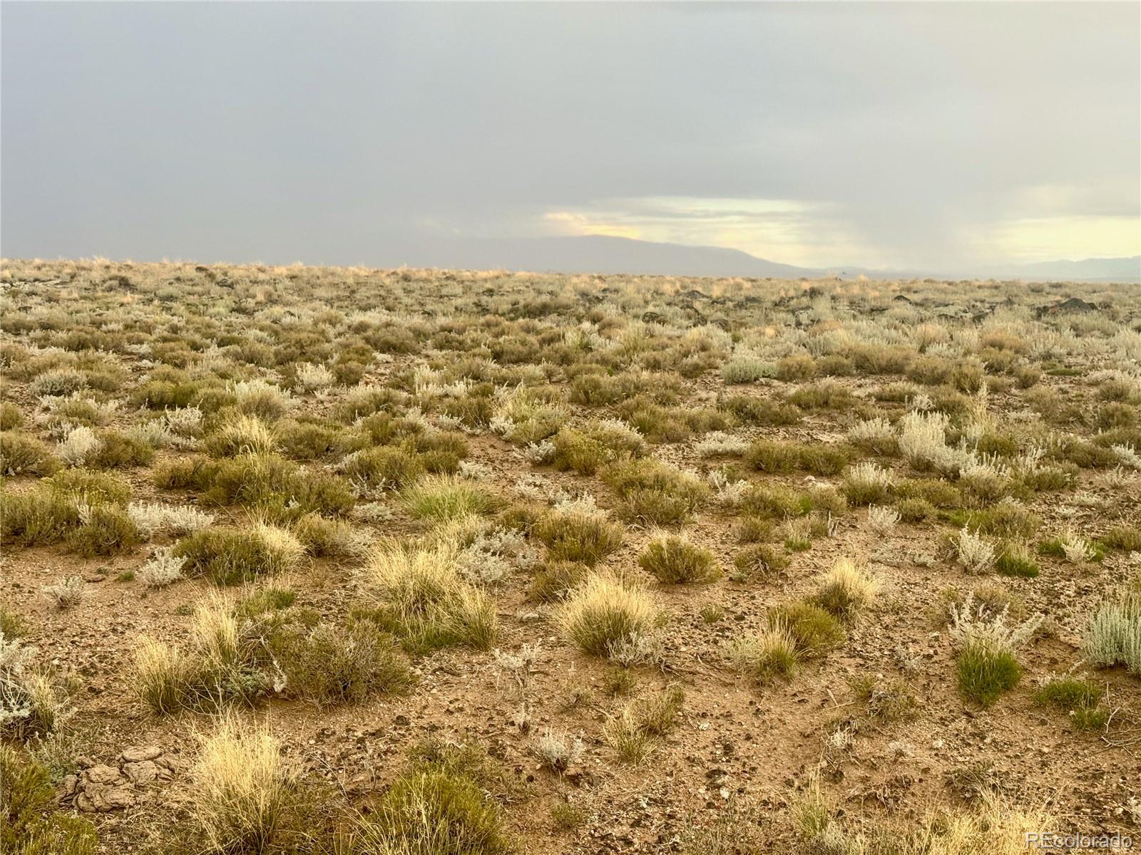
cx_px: 570
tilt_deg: -5.5
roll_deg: -1.2
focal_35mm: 48
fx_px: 1582
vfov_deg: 30.3
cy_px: 428
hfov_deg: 39.7
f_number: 1.78
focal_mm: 6.76
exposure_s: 1/93
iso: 100
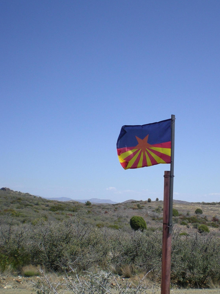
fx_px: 432
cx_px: 145
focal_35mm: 51
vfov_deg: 37.2
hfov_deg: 28.4
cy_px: 185
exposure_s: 1/438
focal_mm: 6.3
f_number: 4.6
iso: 50
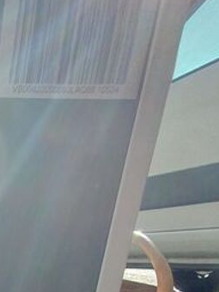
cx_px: -194
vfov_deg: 28.7
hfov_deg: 19.6
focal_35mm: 51
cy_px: 402
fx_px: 430
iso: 50
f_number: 2.2
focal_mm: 1.8
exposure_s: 1/444
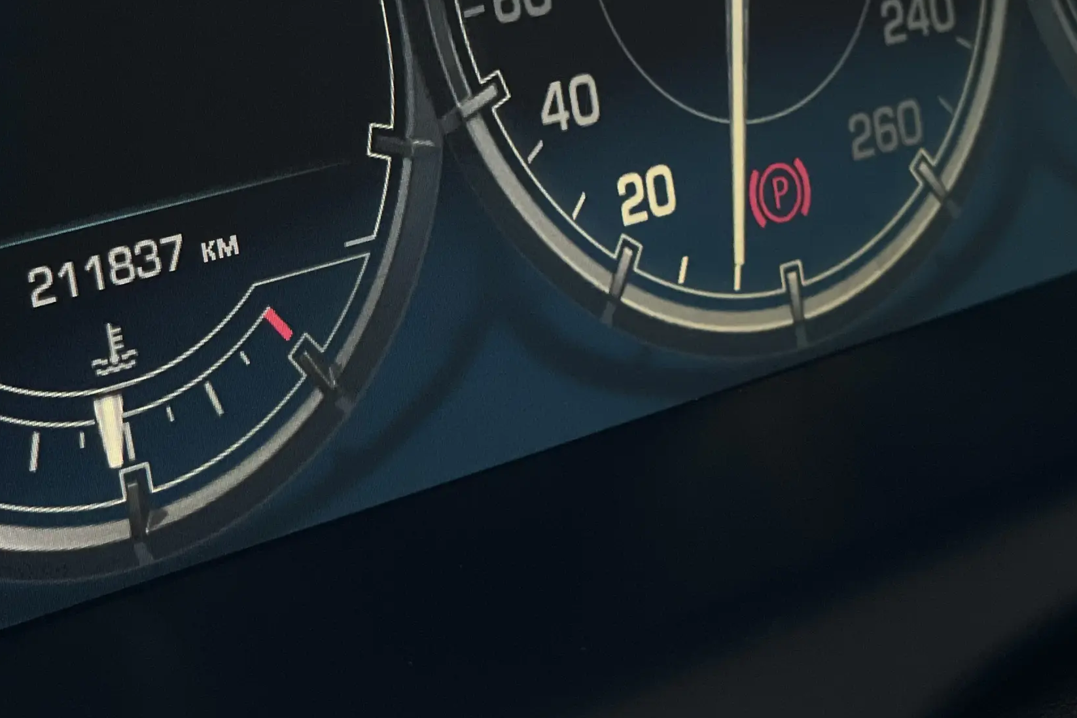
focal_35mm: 115
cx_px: 544
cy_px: 205
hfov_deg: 17.8
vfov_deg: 11.9
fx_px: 3440
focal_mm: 6
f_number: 2
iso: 160
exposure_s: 1/122
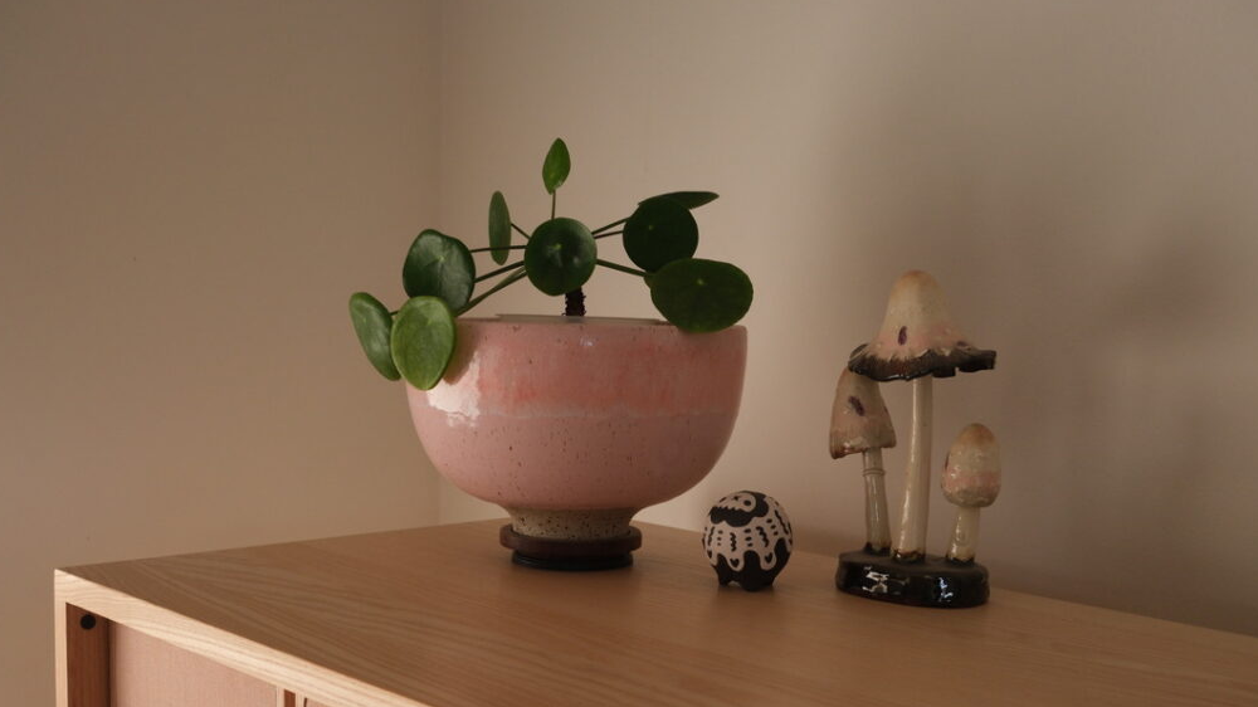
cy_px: 423
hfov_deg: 46.4
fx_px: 1467
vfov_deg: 27.0
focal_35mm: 44
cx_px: 629
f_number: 5.6
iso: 1000
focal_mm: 27
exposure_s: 1/480
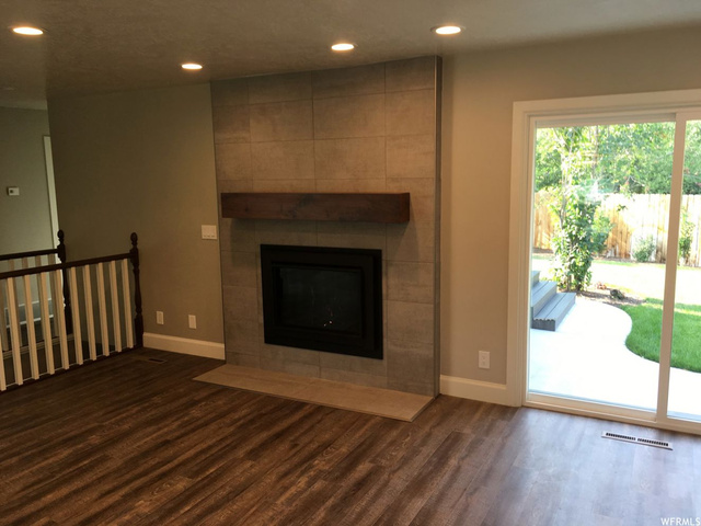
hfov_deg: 61.7
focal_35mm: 29
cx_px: 350
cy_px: 263
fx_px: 587
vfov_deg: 48.2
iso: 25
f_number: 2.2
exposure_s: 1/40
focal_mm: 4.15
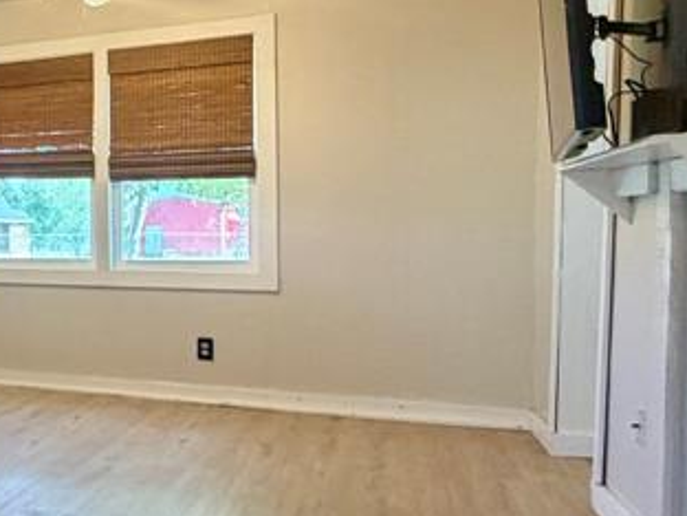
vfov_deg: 31.5
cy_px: 243
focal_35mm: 46
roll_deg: +0.2
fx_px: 913
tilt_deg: -0.6
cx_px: -207
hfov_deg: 31.6
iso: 250
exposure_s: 1/120
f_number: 2.2
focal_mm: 2.22
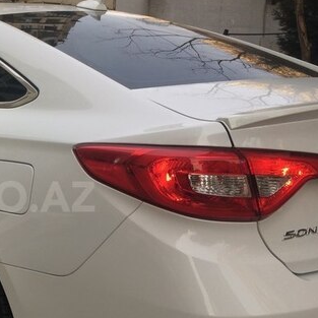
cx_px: -9
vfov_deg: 31.5
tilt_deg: -12.3
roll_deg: -0.9
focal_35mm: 54
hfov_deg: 29.3
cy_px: 197
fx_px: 561
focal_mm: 4.15
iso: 32
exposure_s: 1/119
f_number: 2.2
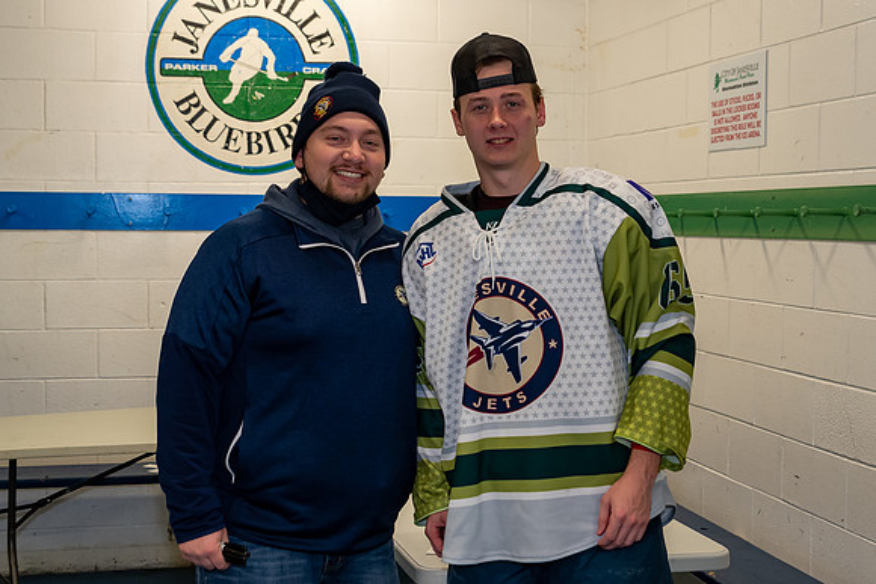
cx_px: 459
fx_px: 1396
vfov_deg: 23.6
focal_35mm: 57
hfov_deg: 34.8
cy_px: 278
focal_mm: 35
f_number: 3.5
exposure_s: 1/160
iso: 1250
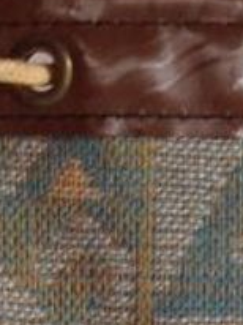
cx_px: 69
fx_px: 2138
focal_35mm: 228
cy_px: 1036
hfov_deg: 6.5
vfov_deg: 7.5
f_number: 2.4
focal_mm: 4.28
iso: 50
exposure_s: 1/30
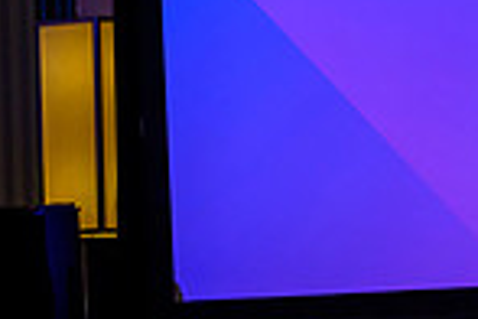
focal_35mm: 472
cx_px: 914
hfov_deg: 4.3
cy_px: 90
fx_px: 6267
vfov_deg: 2.9
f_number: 2.8
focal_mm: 120
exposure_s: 1/400
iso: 1600
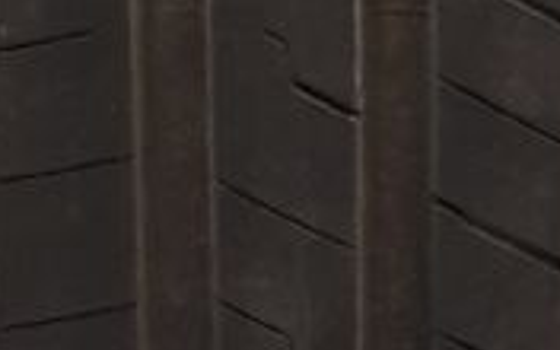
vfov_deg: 6.4
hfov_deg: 10.3
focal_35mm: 204
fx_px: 3113
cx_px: 313
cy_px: -76
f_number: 2.4
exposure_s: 1/50
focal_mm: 4.3
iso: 160
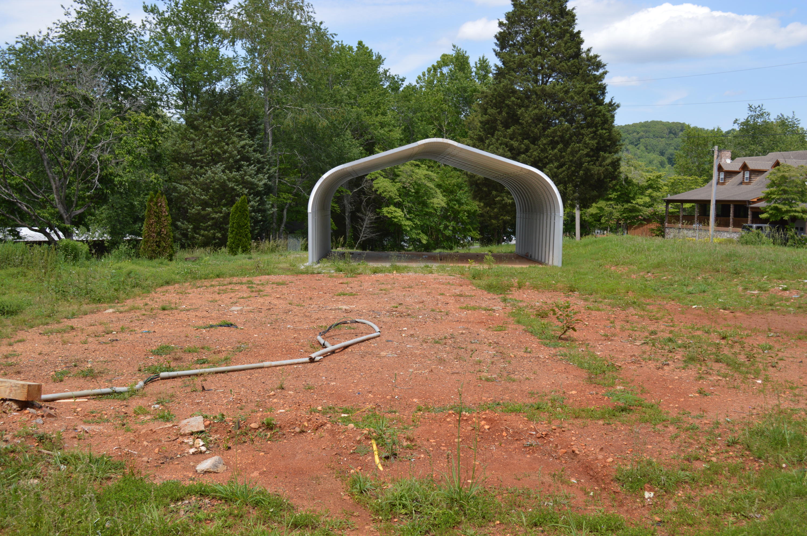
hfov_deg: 53.2
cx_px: 404
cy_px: 268
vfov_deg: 36.8
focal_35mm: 36
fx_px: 806
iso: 100
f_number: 7.1
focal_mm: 24
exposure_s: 1/200
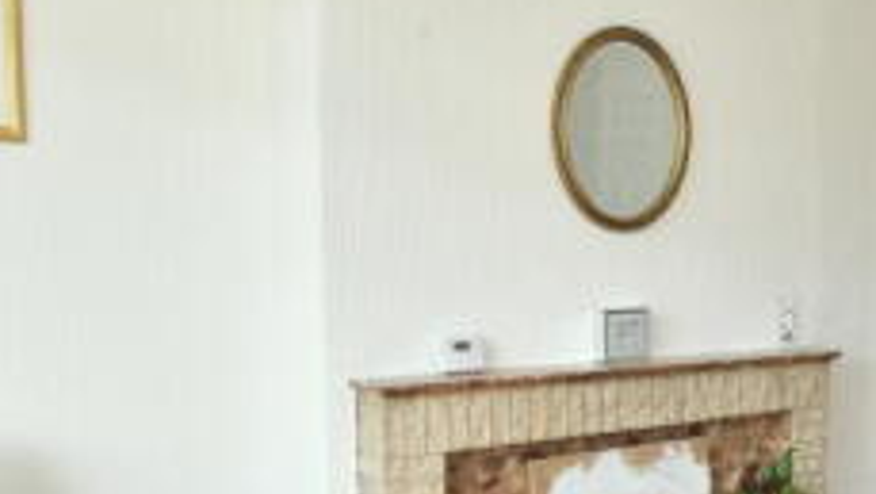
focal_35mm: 45
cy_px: 324
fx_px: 1046
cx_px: 821
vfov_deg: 26.4
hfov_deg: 41.2
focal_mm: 10
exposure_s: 1/60
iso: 125
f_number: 5
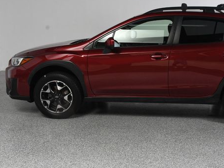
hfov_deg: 35.7
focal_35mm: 53
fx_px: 343
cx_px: 156
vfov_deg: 27.5
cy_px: 75
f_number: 10
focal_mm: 26
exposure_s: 1/160
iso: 100
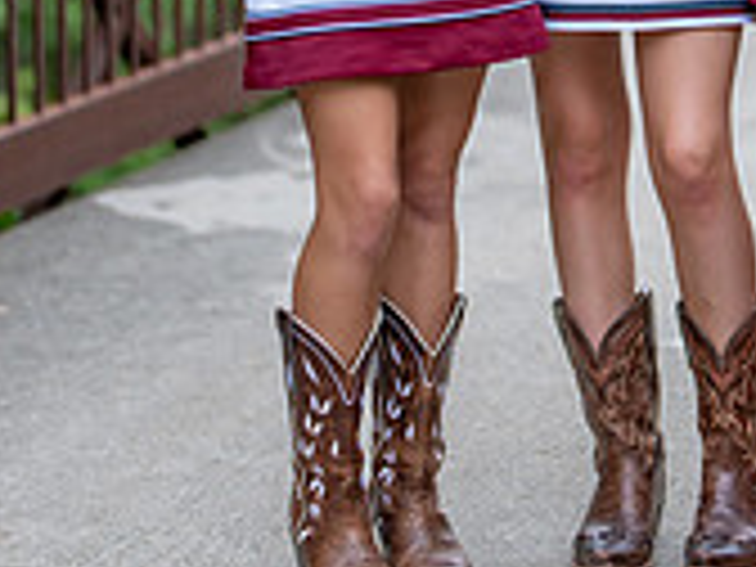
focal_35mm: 187
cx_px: 750
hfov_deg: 10.5
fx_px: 4084
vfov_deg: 7.8
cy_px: -167
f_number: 1.2
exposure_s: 1/1250
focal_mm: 50
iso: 100
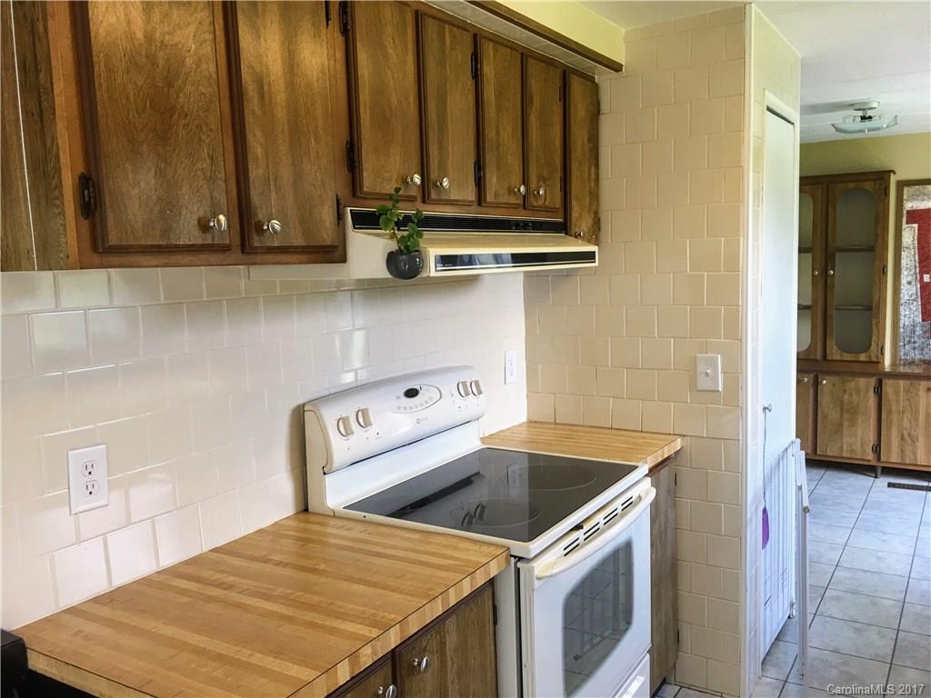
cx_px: 466
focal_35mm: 29
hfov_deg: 61.7
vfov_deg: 48.2
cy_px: 349
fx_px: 780
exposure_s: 1/30
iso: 25
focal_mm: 4.15
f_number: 2.2
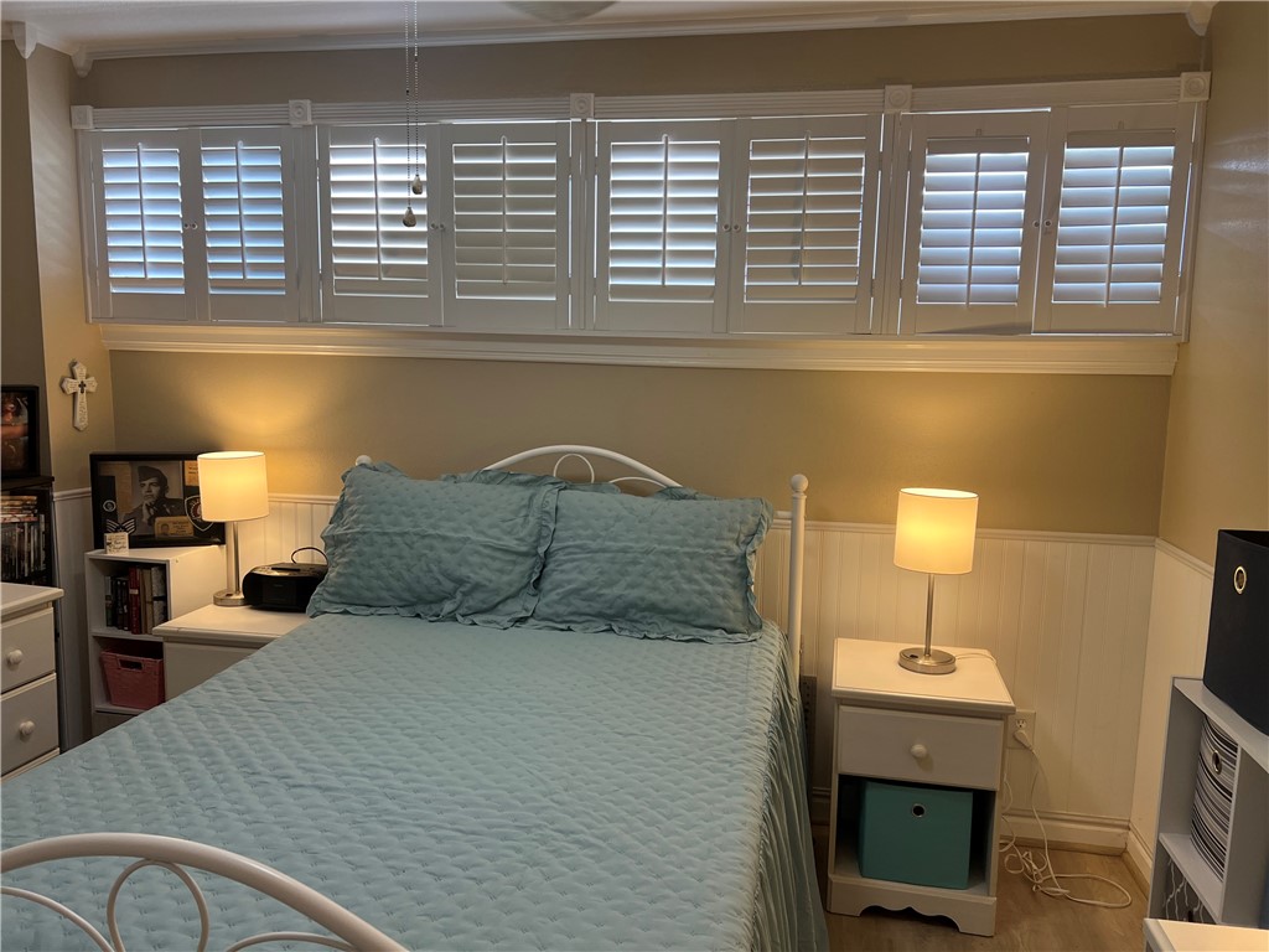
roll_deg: -0.3
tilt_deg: -5.4
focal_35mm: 26
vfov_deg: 53.1
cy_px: 476
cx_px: 634
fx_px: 953
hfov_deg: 67.3
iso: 100
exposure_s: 1/120
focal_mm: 5.7
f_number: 1.5
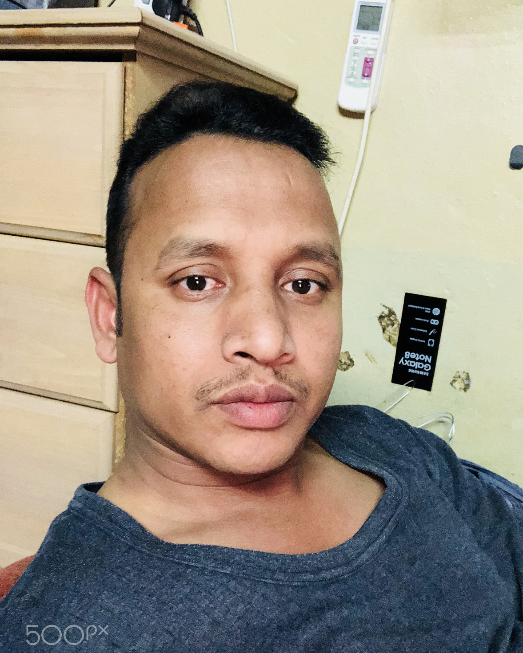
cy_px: 338
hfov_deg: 43.4
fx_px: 658
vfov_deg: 52.8
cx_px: 265
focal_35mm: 34
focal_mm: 2.87
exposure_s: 1/24
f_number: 2.2
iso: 500
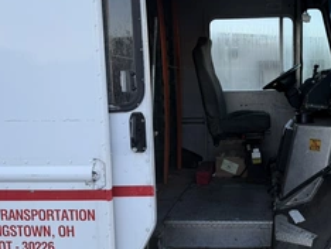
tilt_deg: -2.4
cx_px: 253
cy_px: 124
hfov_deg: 44.0
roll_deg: +3.8
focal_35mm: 41
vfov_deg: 35.2
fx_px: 392
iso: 80
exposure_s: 1/567
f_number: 1.78
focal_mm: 6.76
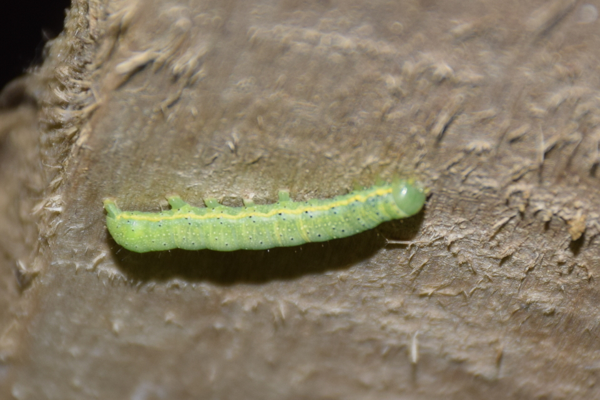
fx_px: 3499
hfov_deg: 9.8
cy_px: 200
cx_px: 300
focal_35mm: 210
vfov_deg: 6.5
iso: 320
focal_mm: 140
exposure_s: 1/60
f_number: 7.1
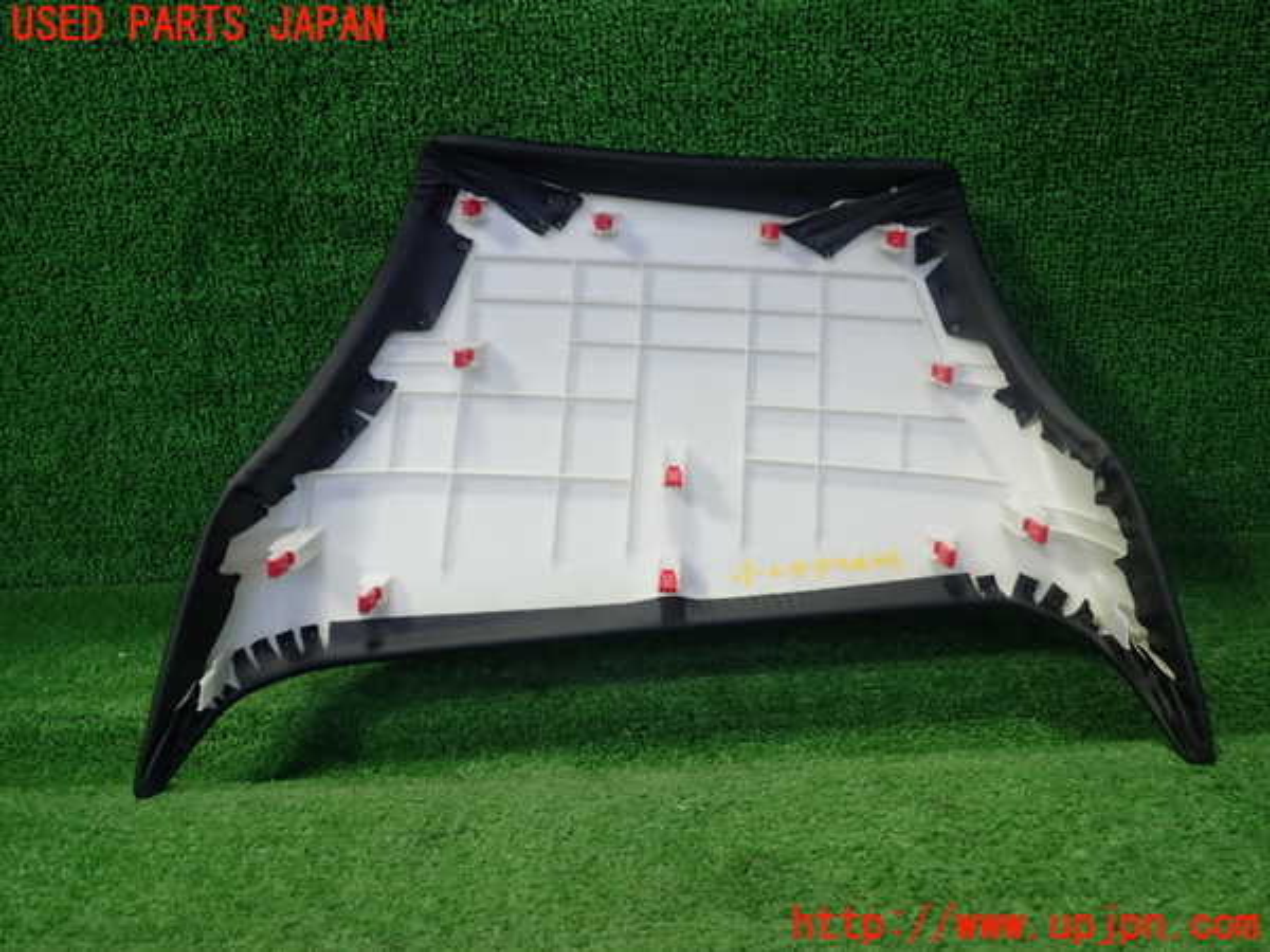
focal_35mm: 30
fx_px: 1101
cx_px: 635
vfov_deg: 46.8
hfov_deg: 60.0
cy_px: 476
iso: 200
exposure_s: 1/125
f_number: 2.3
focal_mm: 5.5
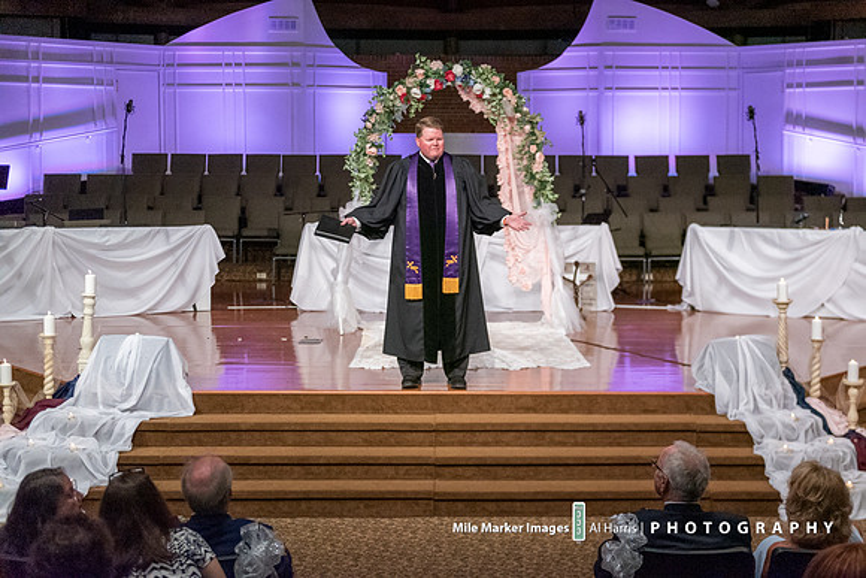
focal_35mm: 61
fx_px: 1460
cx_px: 478
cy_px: 259
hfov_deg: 33.0
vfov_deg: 22.4
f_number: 2.8
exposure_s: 1/1250
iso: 6400
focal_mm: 55
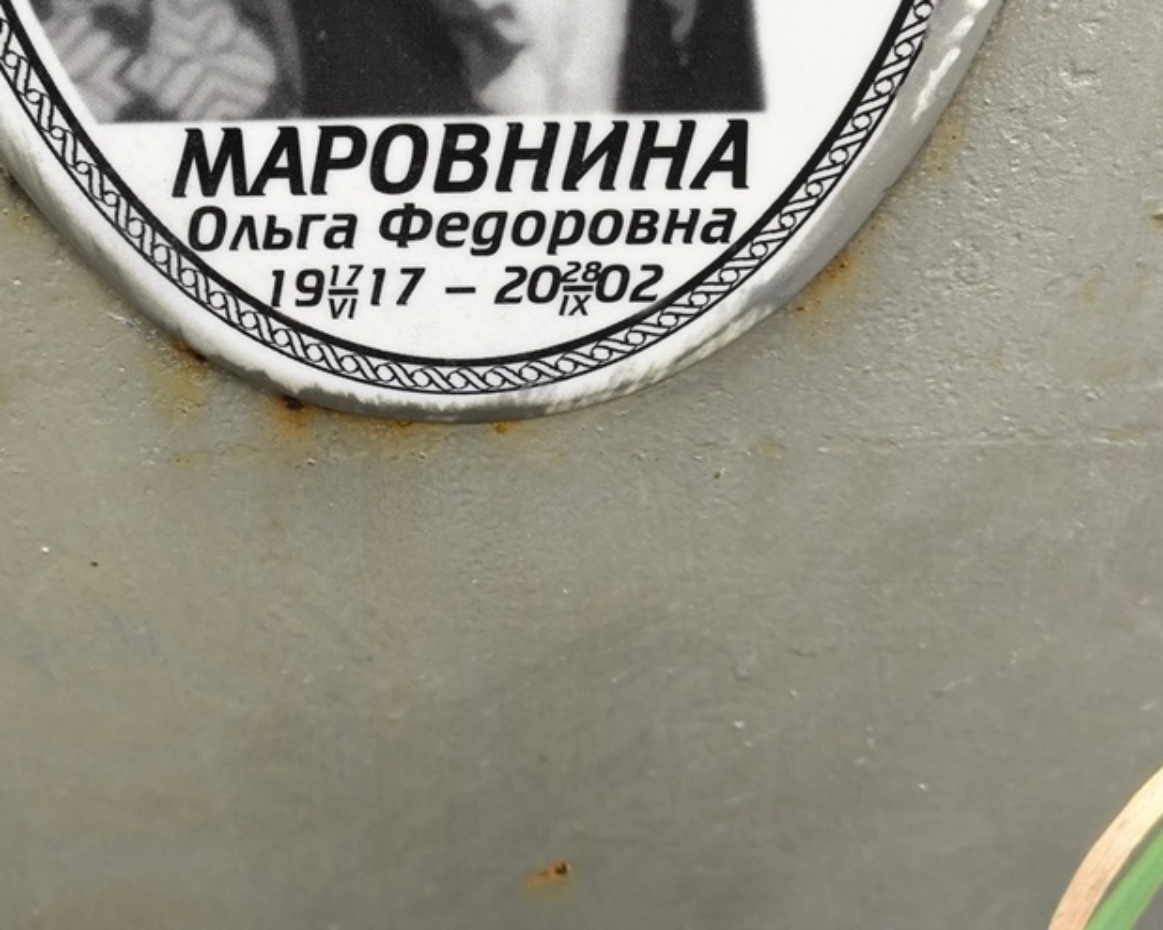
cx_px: 420
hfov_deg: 29.9
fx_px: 2168
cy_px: 368
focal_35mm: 63
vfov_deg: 24.2
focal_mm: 4.71
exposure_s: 1/120
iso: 80
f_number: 1.7
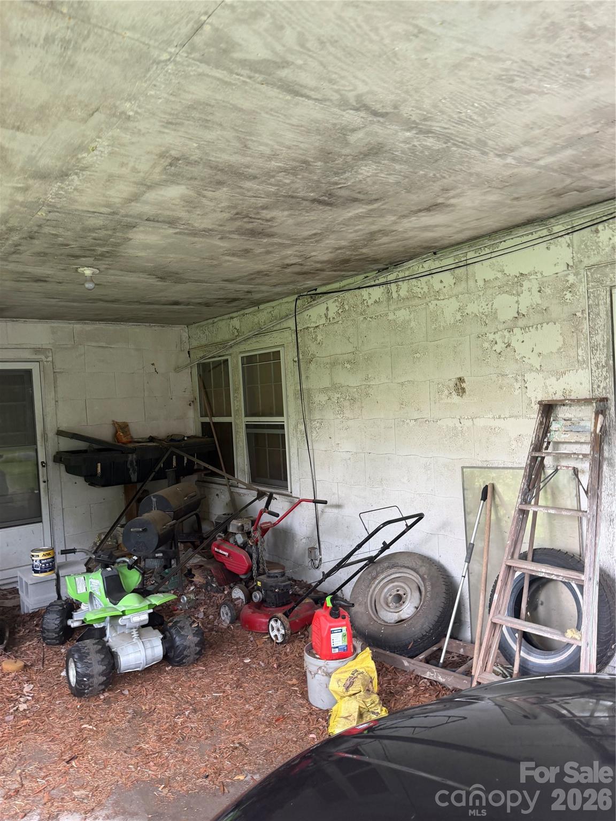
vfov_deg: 71.6
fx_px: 569
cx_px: 308
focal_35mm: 24
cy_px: 410
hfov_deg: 56.8
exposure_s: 1/121
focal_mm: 6.76
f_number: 1.78
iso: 125
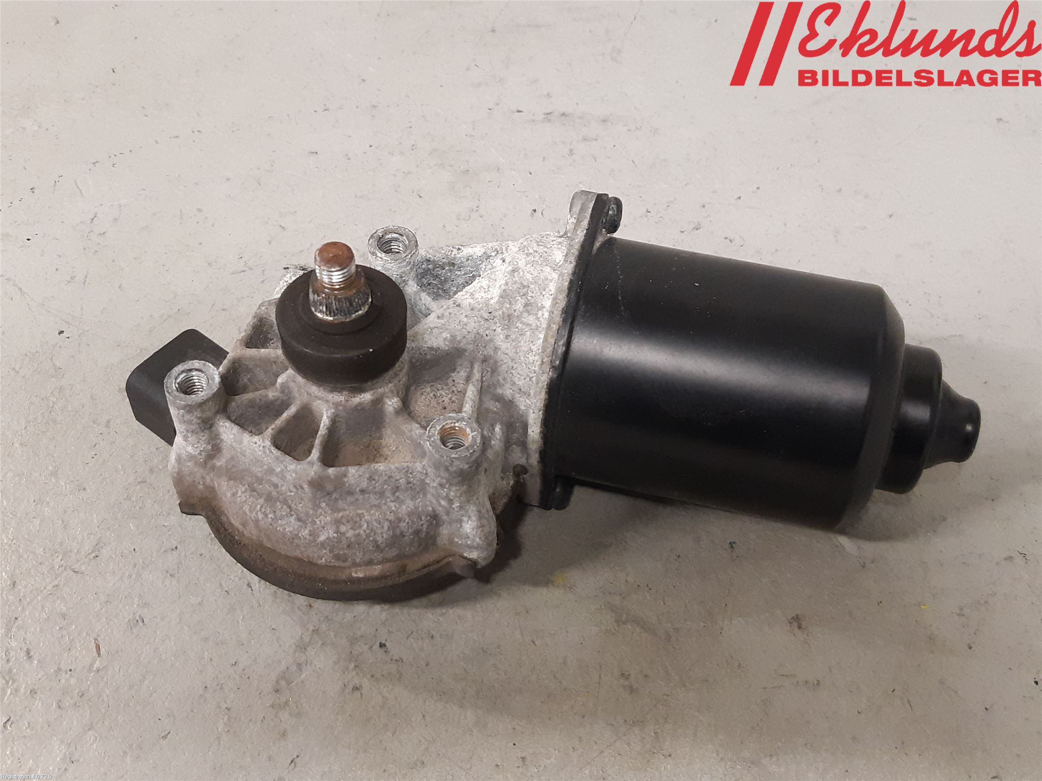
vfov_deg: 53.1
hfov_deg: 67.3
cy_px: 390
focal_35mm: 26
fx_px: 783
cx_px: 521
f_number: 1.7
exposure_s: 1/50
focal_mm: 3.93
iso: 250
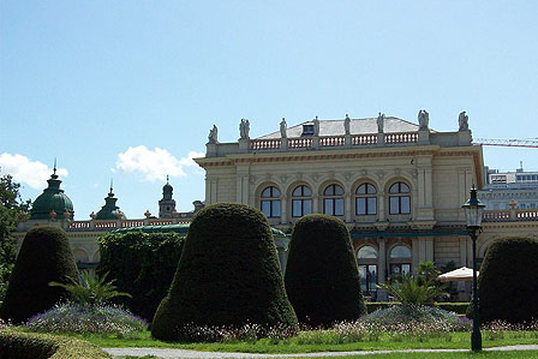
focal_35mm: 47
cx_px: 269
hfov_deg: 41.9
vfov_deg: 28.7
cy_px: 194
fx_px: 703
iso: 80
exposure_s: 1/529
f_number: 5.4
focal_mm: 7.6
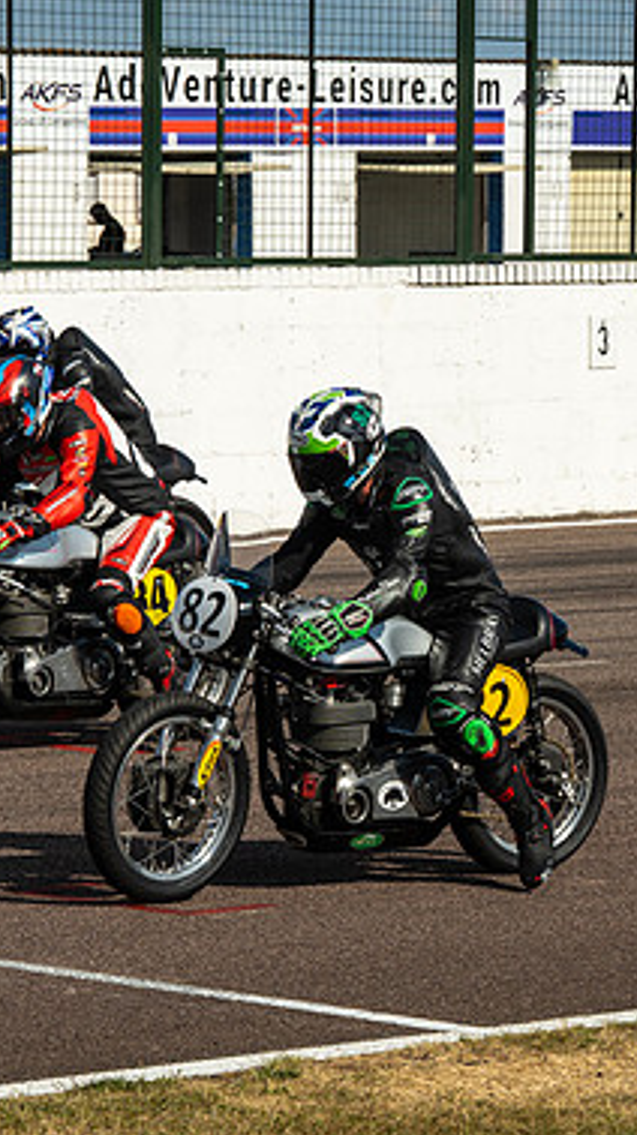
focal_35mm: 206
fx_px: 6200
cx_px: 273
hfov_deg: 5.9
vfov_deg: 10.5
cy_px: 565
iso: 125
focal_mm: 110
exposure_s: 1/320
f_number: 14
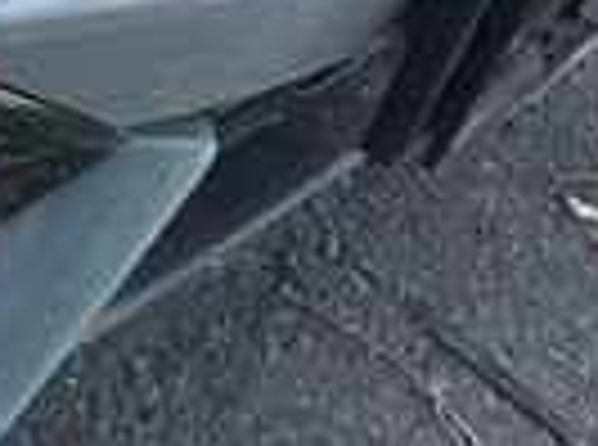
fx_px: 3015
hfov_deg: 9.7
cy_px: -505
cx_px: -926
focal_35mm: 175
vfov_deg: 8.0
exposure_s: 1/419
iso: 25
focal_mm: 3
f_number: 1.8
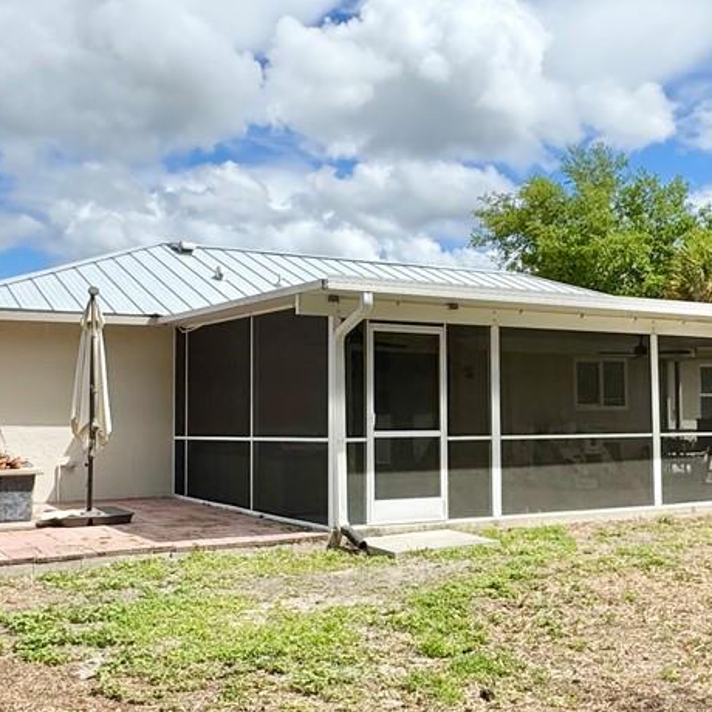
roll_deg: +1.2
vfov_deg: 39.2
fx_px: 1001
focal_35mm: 43
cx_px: 378
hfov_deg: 39.2
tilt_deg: +4.6
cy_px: 358
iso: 50
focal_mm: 2.22
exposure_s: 1/3906
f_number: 2.2
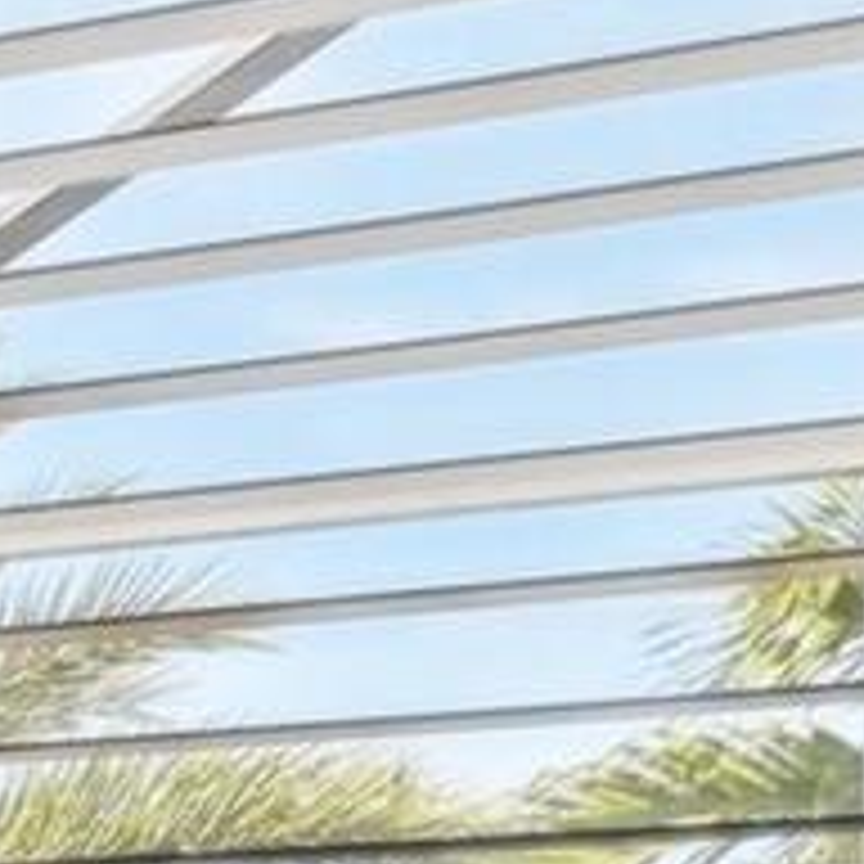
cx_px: -1629
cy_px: 1262
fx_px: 2796
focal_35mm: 99
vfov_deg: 16.2
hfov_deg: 11.5
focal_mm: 14
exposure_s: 1/100
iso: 400
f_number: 8
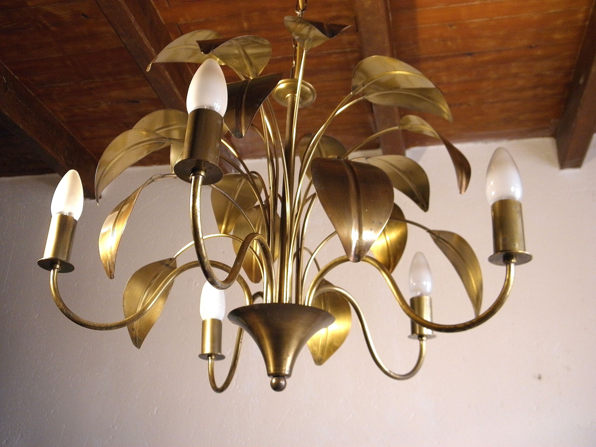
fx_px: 585
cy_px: 224
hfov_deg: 54.0
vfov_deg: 41.8
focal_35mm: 34
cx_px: 298
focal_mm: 6.2
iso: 200
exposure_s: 1/25
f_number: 3.7
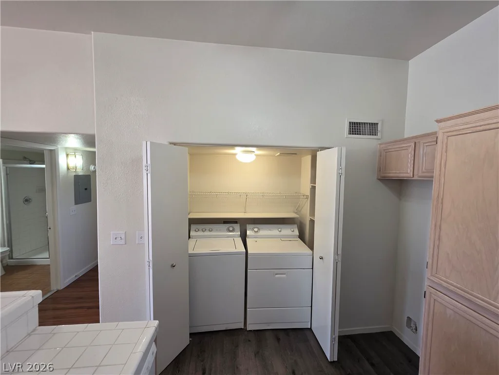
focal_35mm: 13
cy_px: 188
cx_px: 250
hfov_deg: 106.2
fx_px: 187
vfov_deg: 89.9
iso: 160
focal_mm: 2.2
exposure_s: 1/120
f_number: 1.9
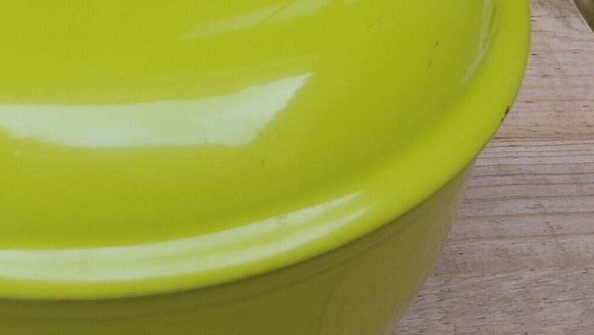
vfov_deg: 16.5
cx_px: 82
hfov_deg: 28.4
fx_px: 1134
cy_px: 31
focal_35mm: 72
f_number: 1.8
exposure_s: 1/102
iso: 50
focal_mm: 4.81
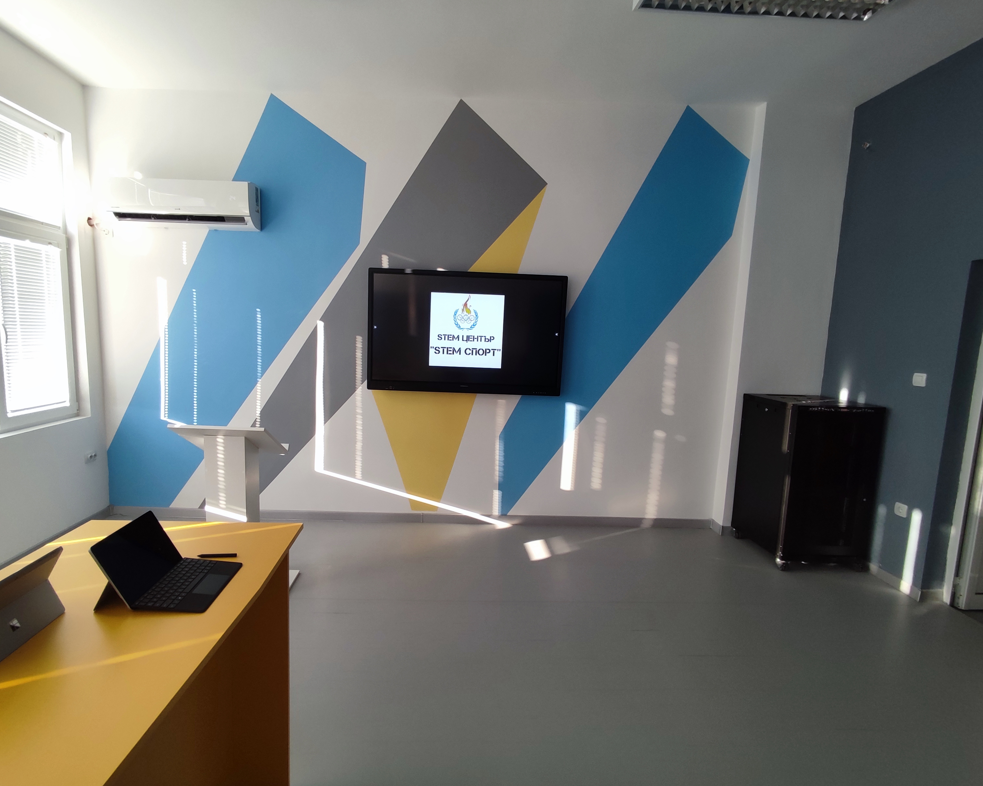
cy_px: 397
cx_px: 461
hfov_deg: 89.5
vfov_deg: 77.0
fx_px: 495
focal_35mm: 17
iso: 150
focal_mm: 1.65
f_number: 2.2
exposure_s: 1/100
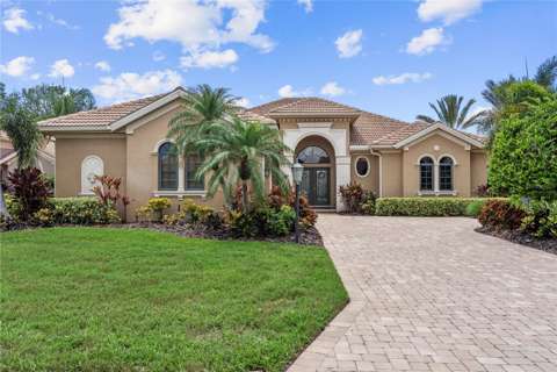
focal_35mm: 28
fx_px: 433
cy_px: 186
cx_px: 278
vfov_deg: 46.4
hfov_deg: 65.5
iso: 400
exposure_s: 1/160
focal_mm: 28
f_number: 9
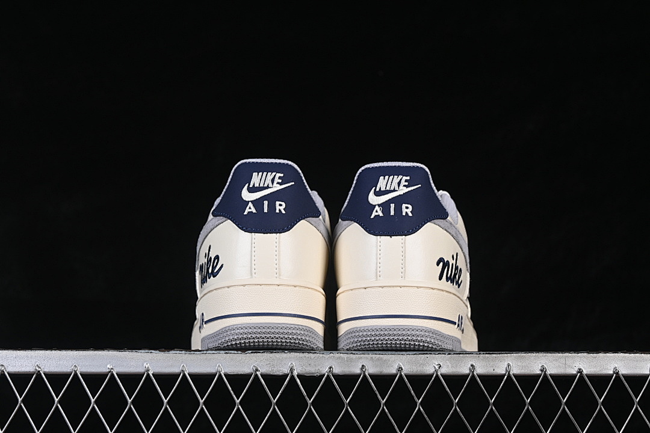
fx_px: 1354
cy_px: 216
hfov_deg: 27.0
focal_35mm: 75
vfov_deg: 18.2
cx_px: 325
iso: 160
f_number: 8
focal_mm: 50
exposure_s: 1/80
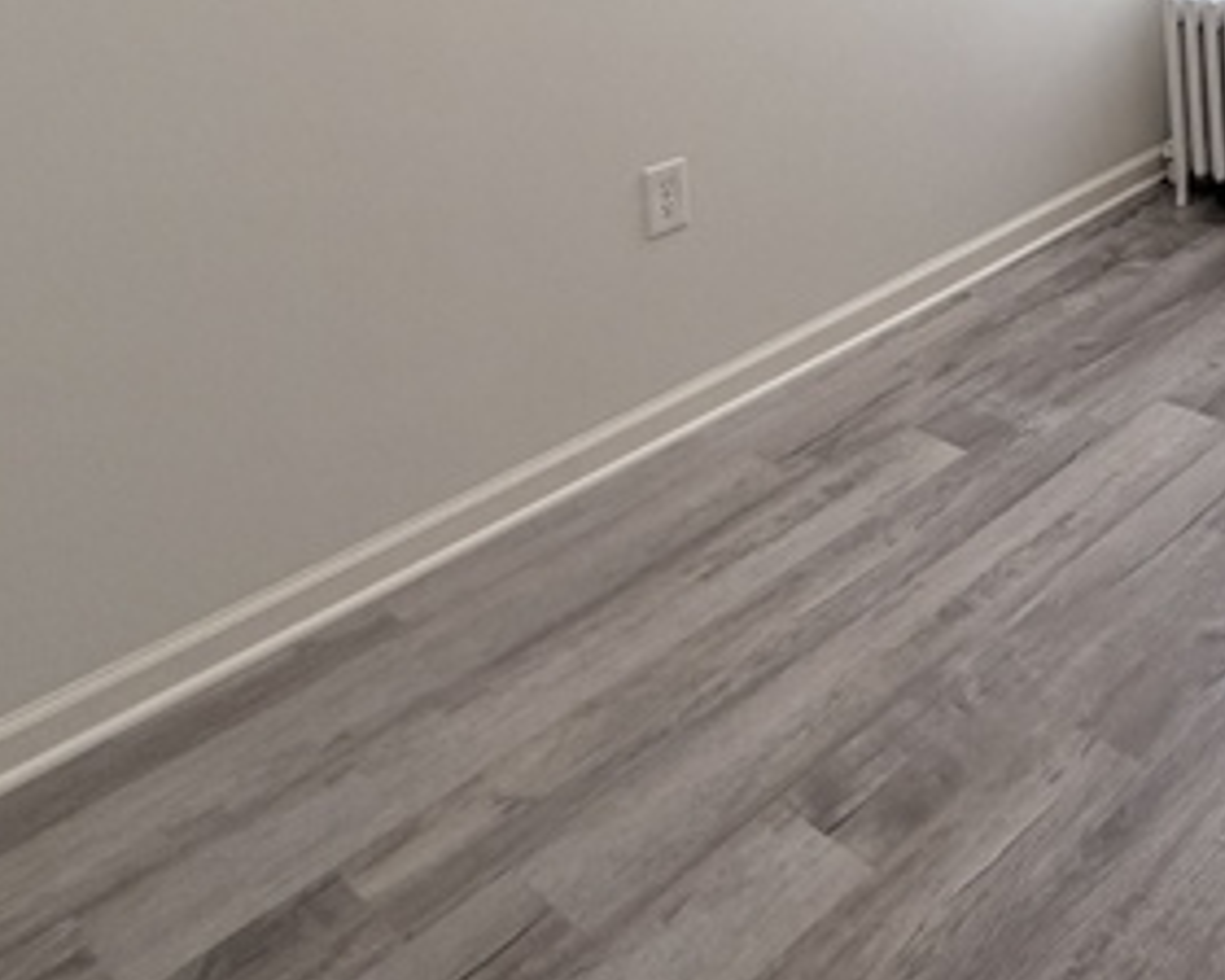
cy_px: -254
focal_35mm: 39
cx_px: 1247
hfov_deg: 40.5
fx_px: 1414
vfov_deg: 30.9
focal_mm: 2.22
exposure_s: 1/120
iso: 125
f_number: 2.2
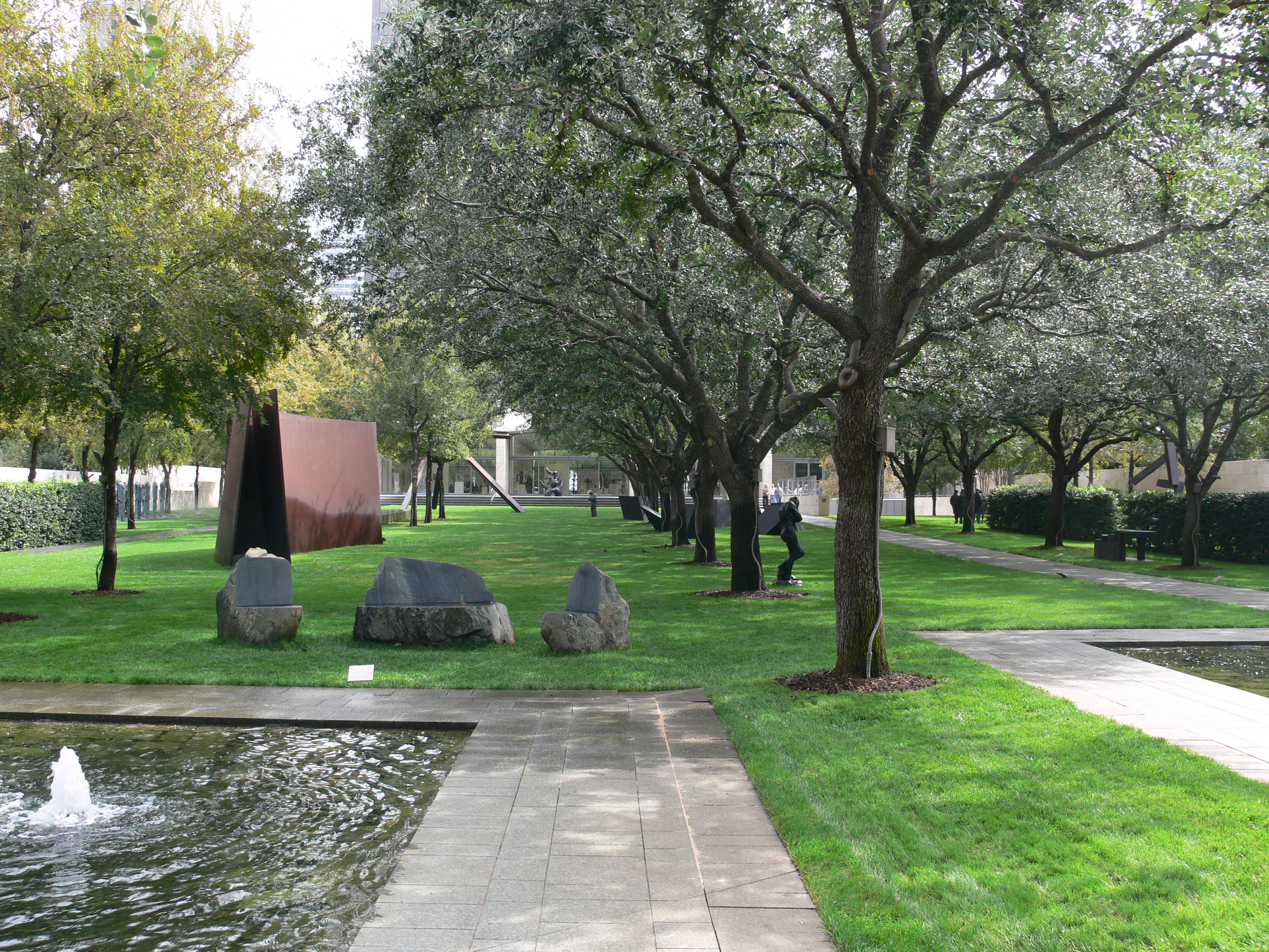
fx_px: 1283
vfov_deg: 40.7
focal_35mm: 35
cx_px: 634
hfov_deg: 52.6
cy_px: 476
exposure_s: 1/125
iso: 80
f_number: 4
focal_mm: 7.4
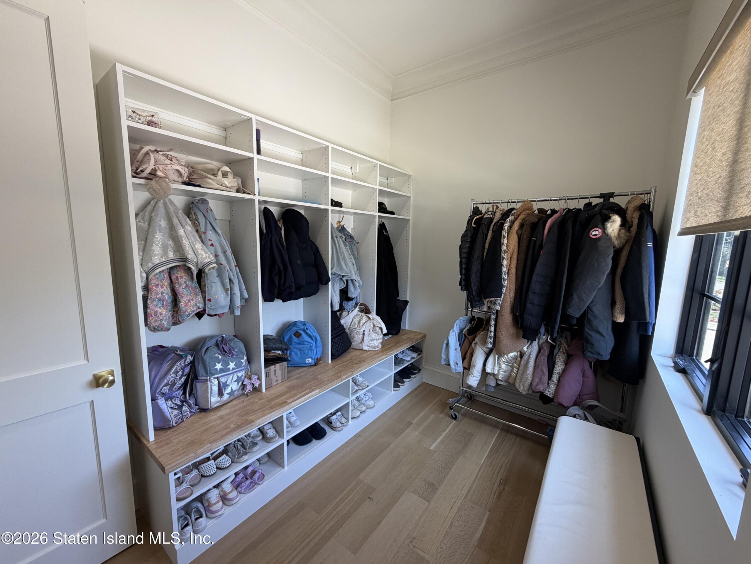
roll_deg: -0.7
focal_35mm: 14
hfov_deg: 102.1
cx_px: 376
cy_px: 282
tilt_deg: -7.3
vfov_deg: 85.7
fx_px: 304
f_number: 2.2
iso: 160
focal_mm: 2.22
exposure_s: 1/121
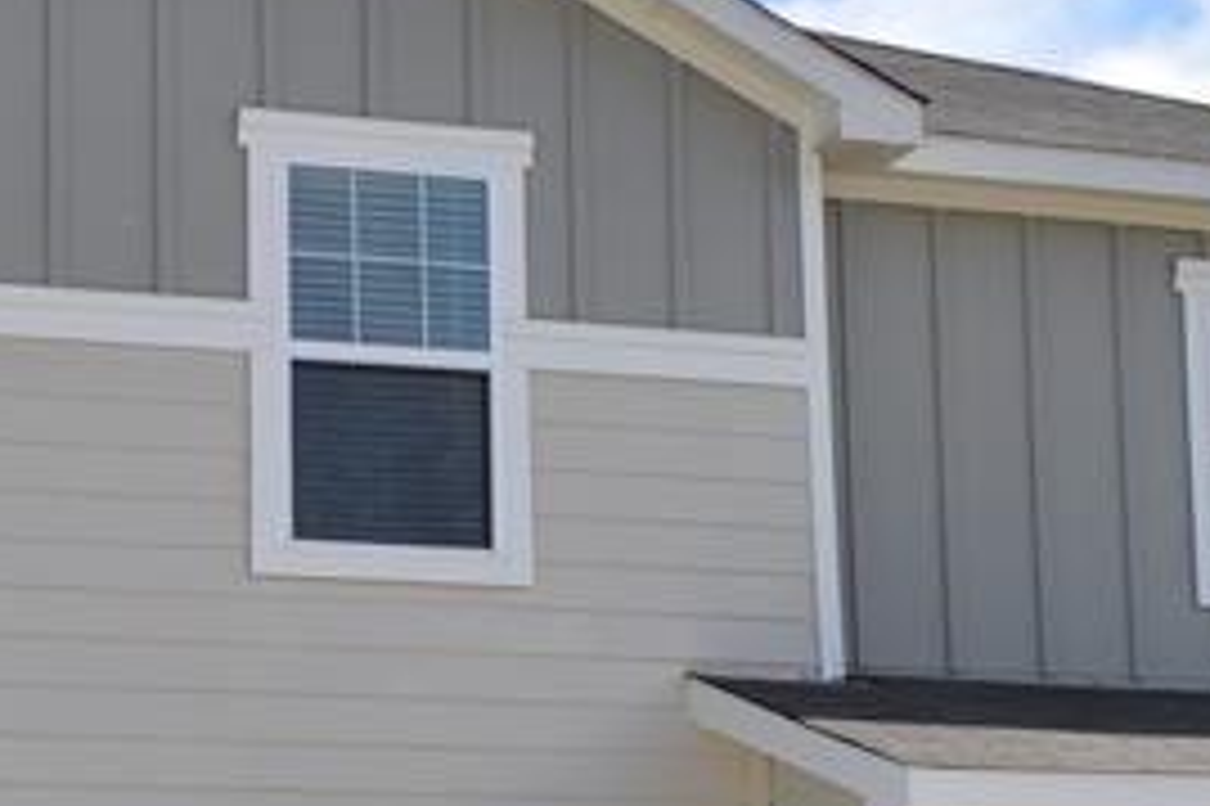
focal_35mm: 114
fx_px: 3829
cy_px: 752
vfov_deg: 11.9
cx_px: 265
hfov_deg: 17.8
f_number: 10
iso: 200
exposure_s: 1/400
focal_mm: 20
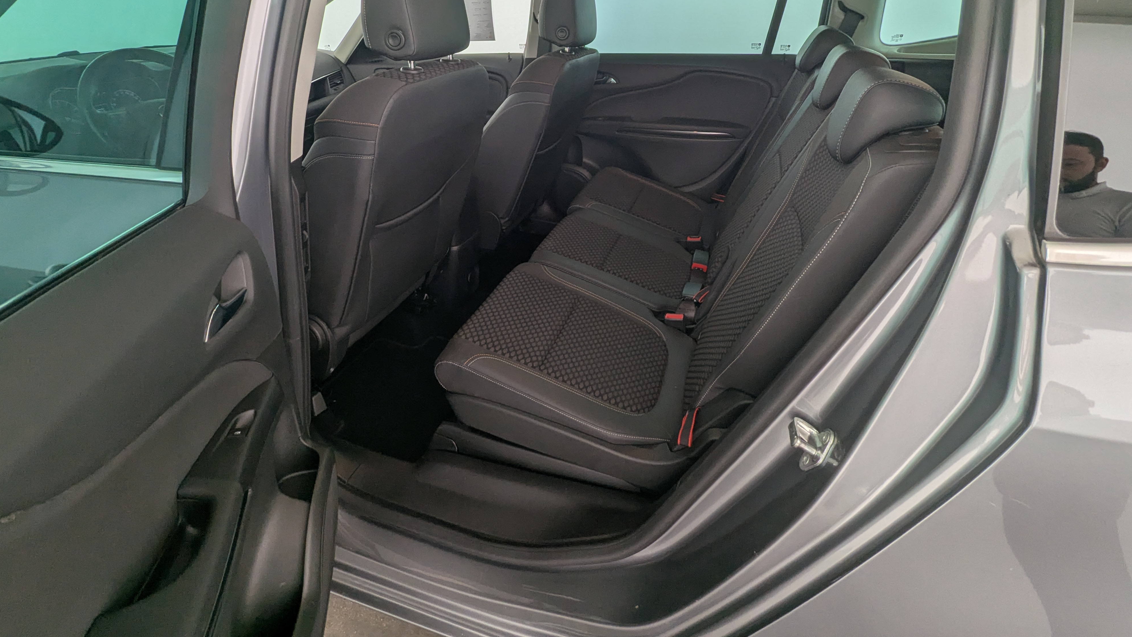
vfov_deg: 59.4
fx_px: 540
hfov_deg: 92.7
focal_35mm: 18
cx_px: 559
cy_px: 206
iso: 51
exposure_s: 1/91.8
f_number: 2.2
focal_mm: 2.35
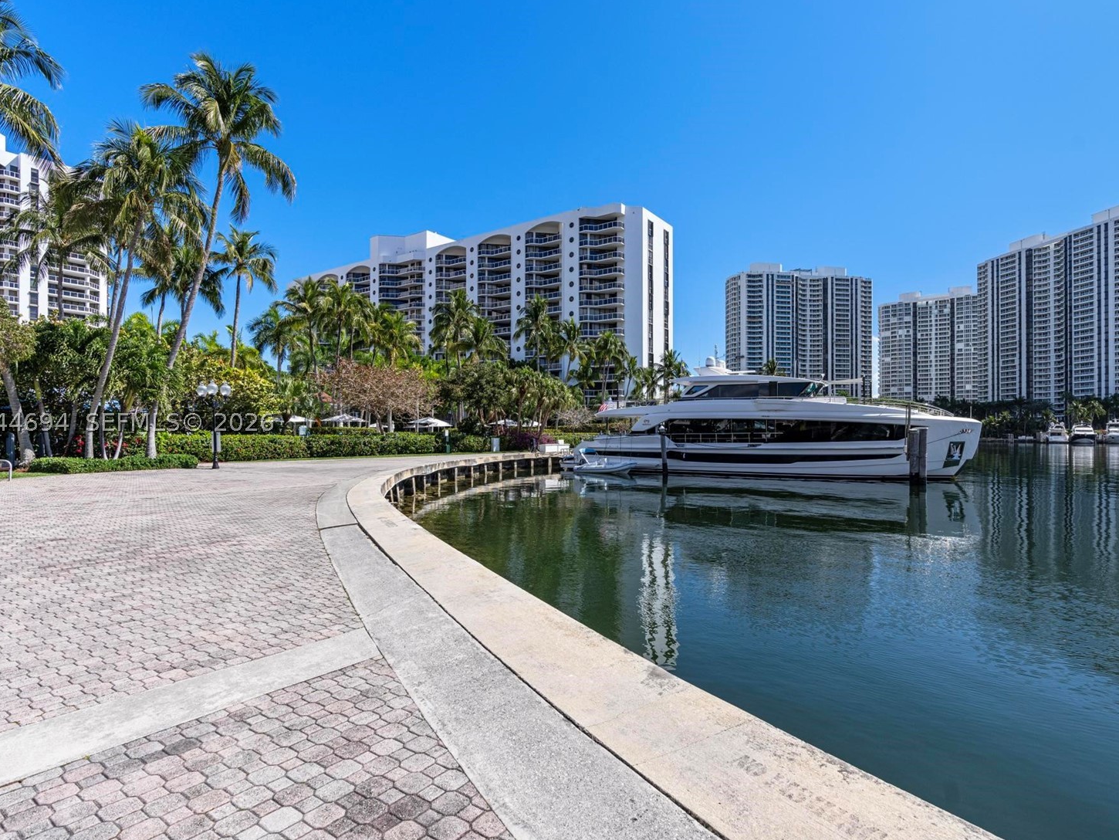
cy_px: 421
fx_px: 582
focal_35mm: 18
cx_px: 578
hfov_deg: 87.7
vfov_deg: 71.6
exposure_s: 1/640
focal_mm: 16
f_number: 8
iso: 400
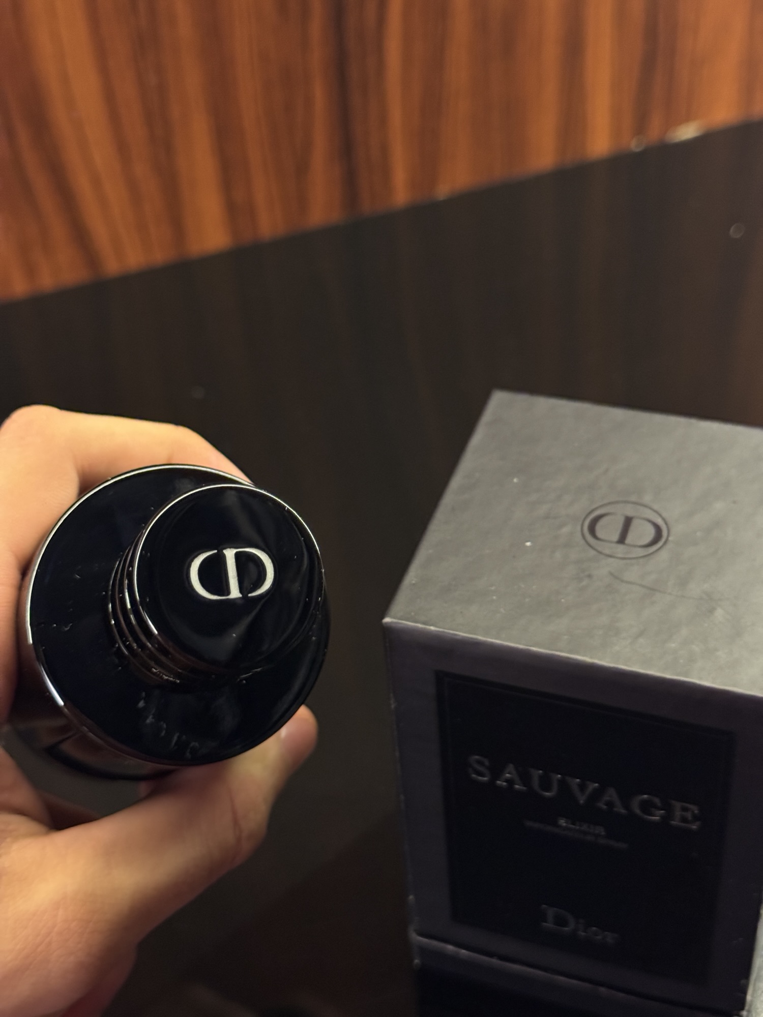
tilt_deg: -41.1
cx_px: 382
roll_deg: +5.1
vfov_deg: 39.7
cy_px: 508
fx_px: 1411
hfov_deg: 30.3
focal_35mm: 48
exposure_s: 1/34
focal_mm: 6.76
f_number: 1.78
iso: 500
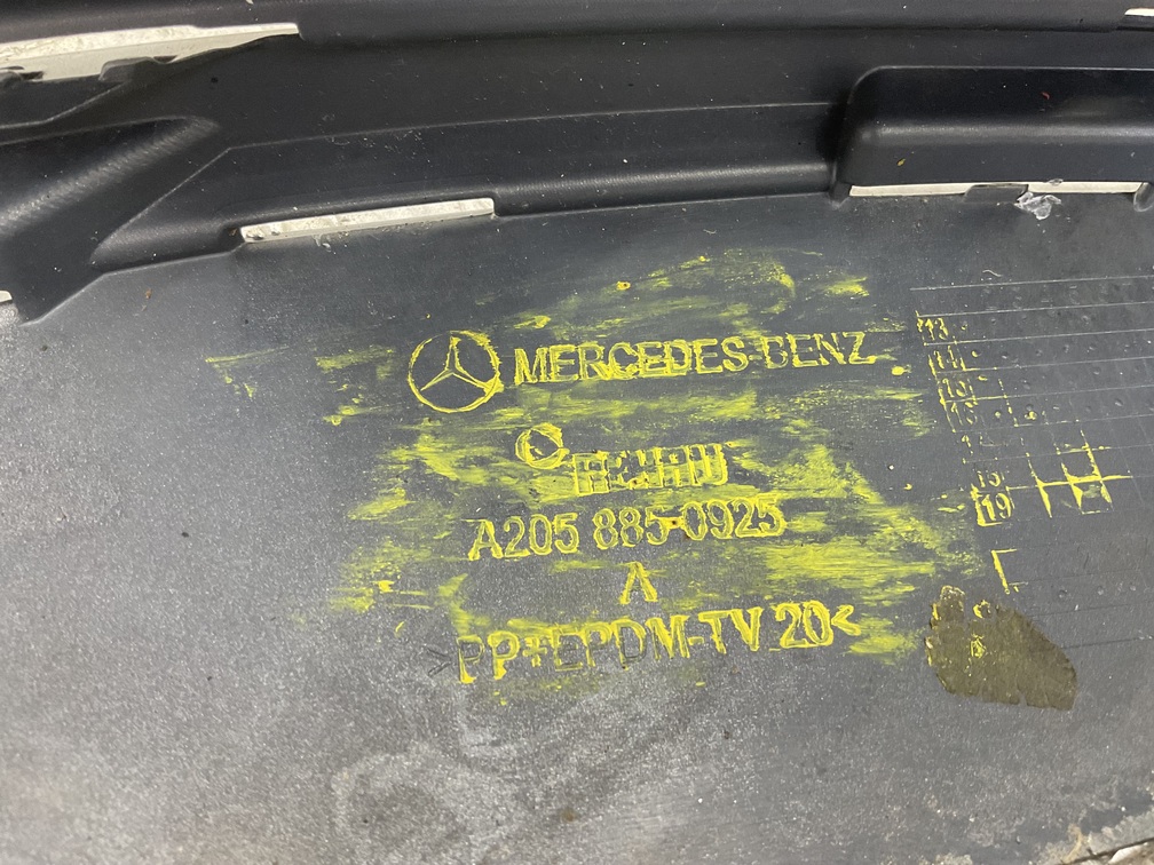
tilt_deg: -57.9
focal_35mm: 29
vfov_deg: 48.2
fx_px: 967
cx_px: 577
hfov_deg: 61.7
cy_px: 432
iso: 160
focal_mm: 3
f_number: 1.8
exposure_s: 1/60
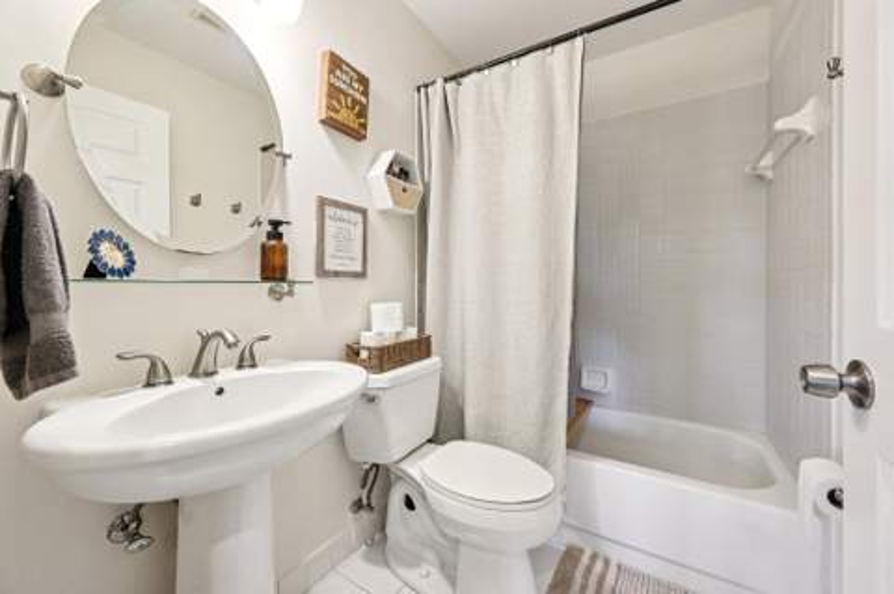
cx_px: 447
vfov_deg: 81.1
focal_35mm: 14
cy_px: 297
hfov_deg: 104.3
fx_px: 347
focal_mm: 14
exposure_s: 1/125
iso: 2000
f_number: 8
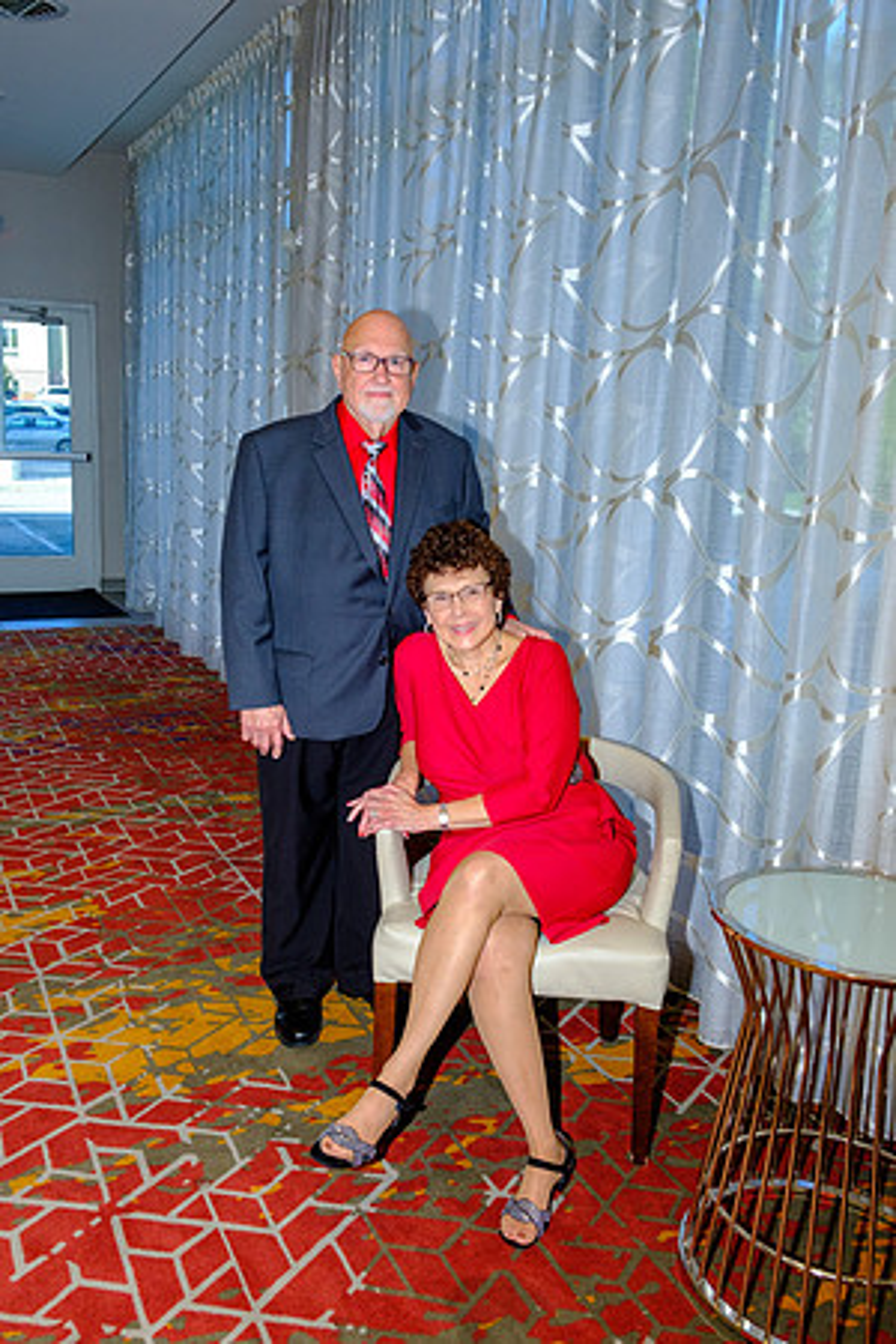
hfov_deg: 45.0
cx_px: 448
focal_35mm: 29
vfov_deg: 63.7
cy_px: 672
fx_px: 1083
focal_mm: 19.6
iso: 1600
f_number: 5.6
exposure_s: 1/125
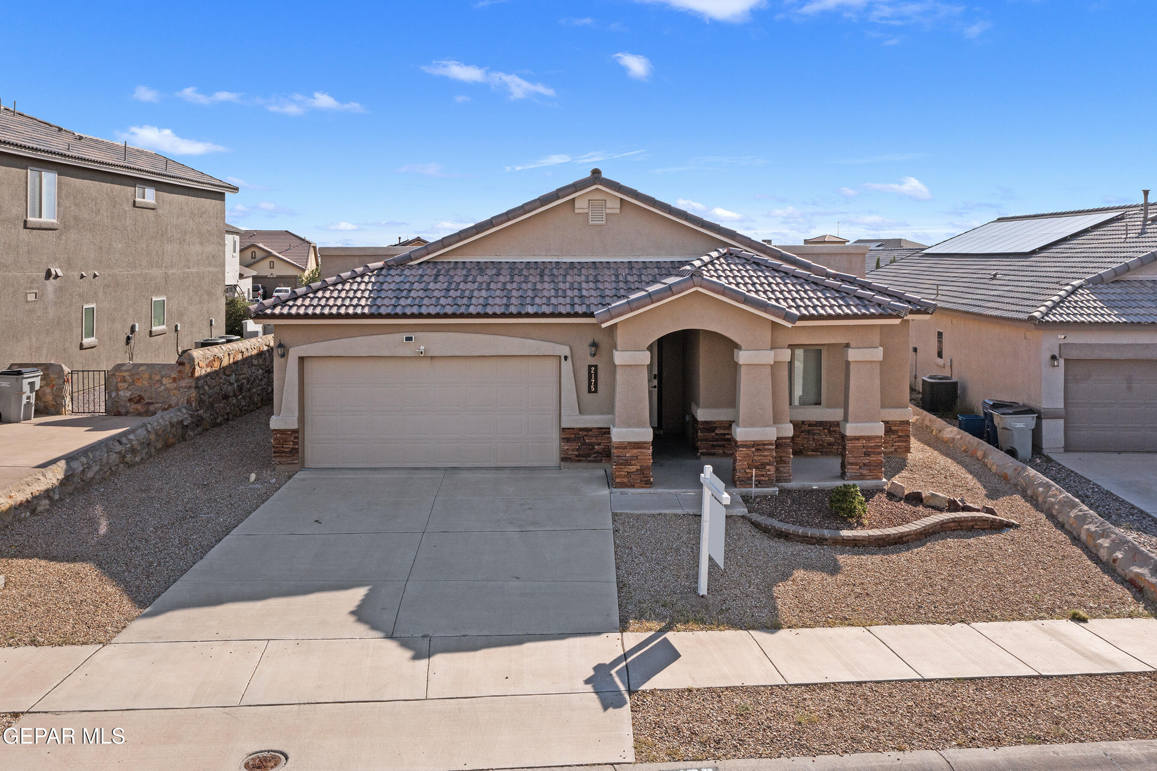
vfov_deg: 46.4
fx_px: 900
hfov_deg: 65.5
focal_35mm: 28
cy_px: 386
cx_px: 578
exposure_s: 1/640
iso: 100
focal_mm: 10.26
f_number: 6.3
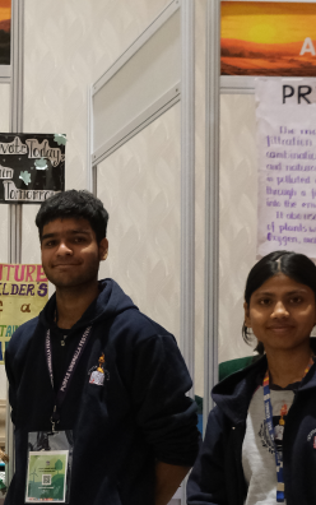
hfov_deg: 17.1
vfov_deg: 28.5
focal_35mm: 71
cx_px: -110
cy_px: 388
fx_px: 977
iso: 2500
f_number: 3.5
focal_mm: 15
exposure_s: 1/60
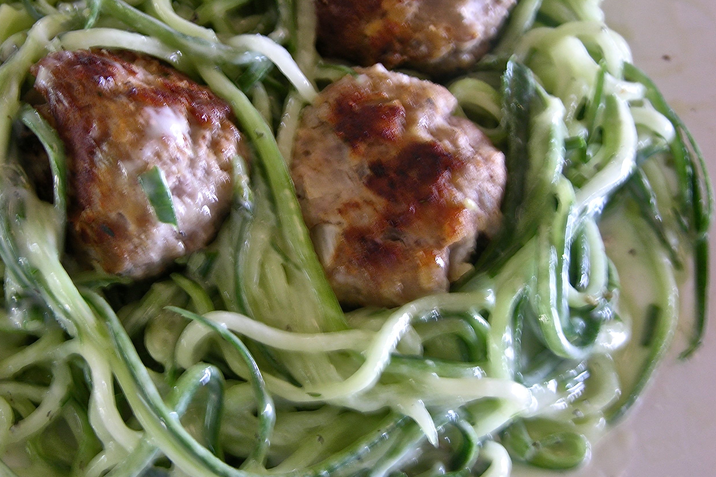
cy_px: 189
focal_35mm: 101
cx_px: 263
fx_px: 2009
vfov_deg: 13.5
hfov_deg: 20.2
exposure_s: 1/4.8
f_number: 3.3
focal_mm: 18.8
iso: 50
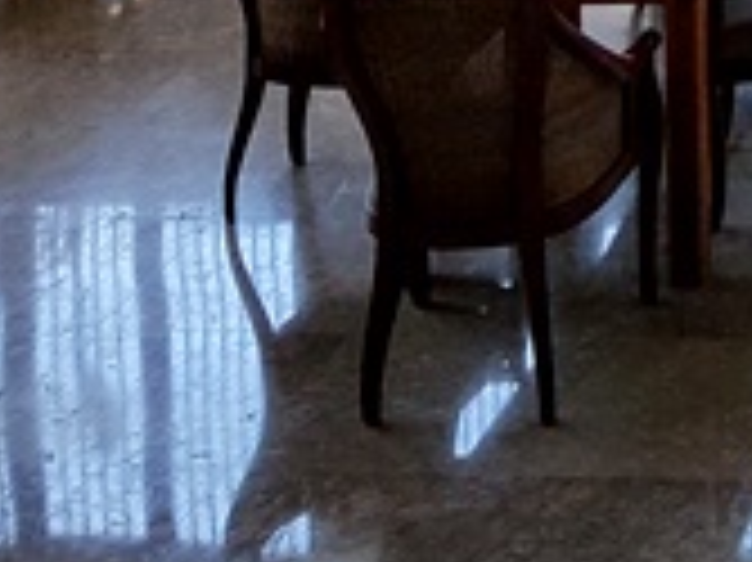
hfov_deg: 15.5
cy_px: -470
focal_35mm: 109
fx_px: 2366
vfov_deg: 12.3
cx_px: 1360
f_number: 1.7
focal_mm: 4.2
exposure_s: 1/303
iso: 50
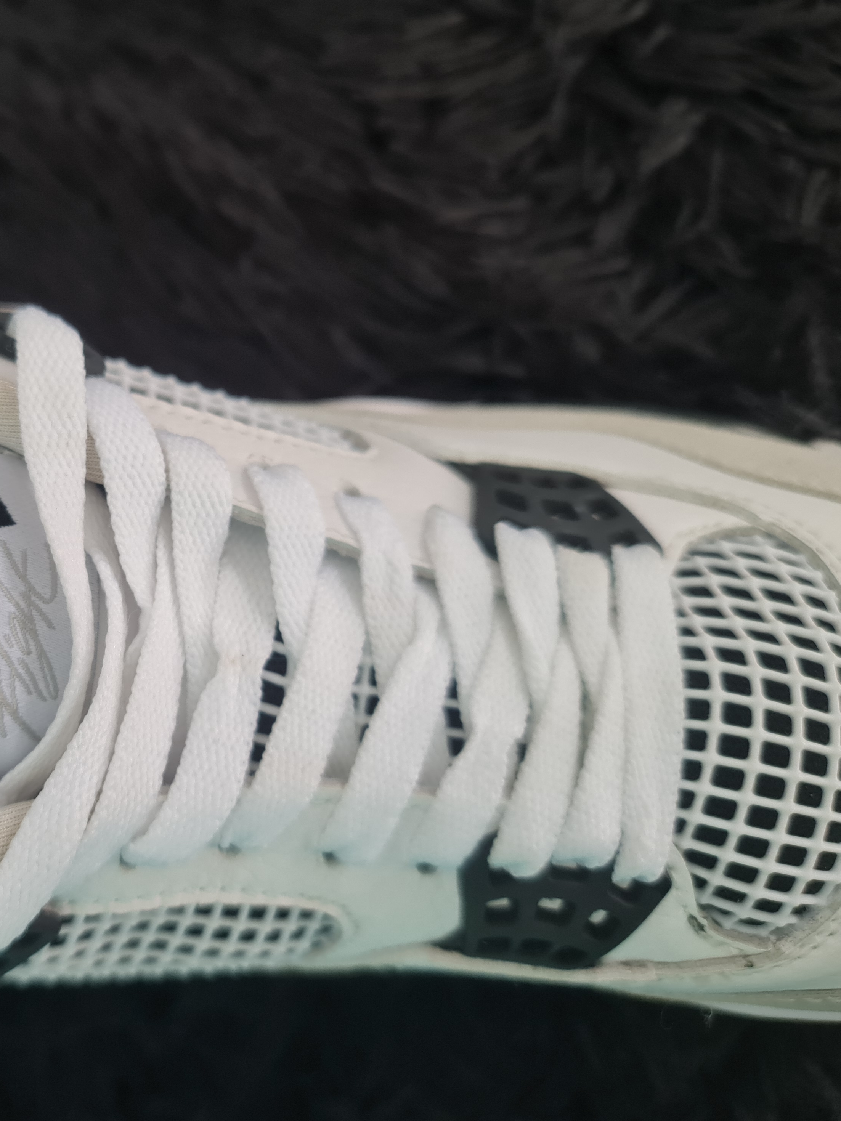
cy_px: 554
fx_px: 1101
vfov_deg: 54.0
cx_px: 155
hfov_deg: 39.9
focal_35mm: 34
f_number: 1.8
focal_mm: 7
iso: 160
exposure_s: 1/60
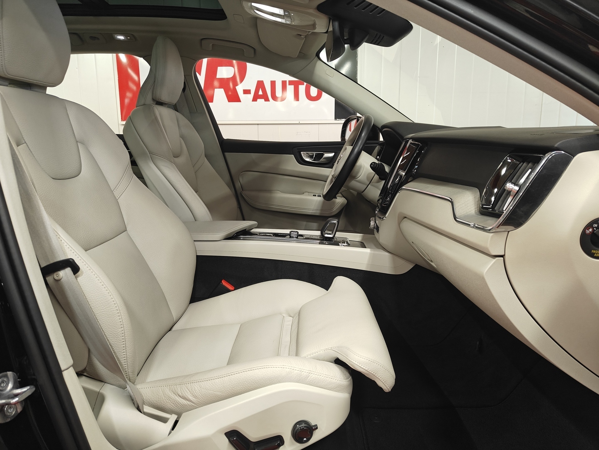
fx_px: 415
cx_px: 300
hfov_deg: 71.6
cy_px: 225
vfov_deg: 56.8
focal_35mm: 24
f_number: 1.8
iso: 160
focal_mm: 5.59
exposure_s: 1/50
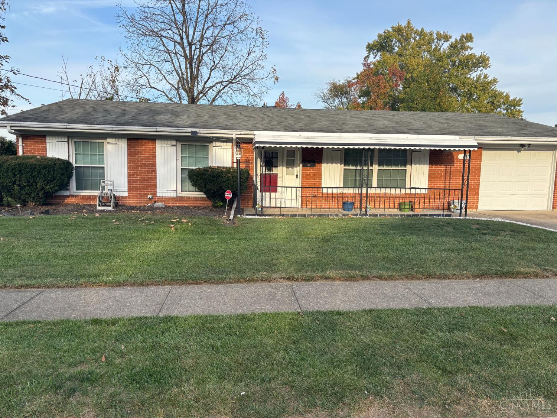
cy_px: 209
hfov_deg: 67.3
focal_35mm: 26
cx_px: 278
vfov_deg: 53.1
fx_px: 418
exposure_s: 1/1190
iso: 50
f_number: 1.6
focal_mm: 5.96
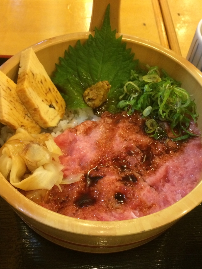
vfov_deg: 51.2
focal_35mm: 36
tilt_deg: -57.3
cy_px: 150
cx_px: 101
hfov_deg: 39.6
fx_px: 280
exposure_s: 1/24
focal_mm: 4.15
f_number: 2.2
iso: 320
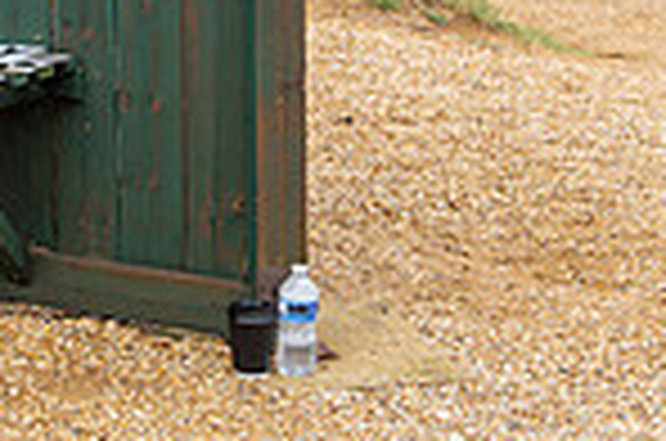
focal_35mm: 151
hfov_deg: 13.4
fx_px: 2787
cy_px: -360
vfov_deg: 8.7
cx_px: -21
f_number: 5
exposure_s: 1/100
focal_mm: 36
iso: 100
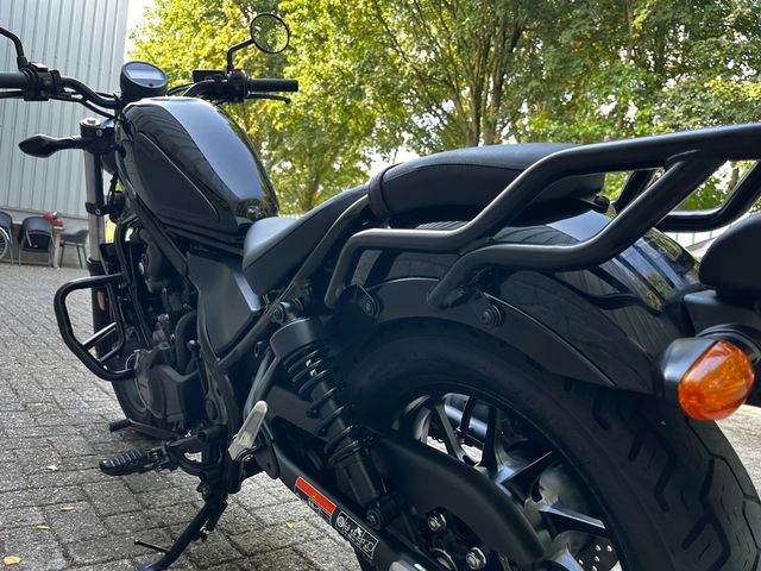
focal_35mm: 26
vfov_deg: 53.1
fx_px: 572
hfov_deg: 67.3
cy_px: 286
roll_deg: -6.6
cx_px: 380
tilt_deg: -4.3
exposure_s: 1/121
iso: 125
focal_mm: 5.1
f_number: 1.6
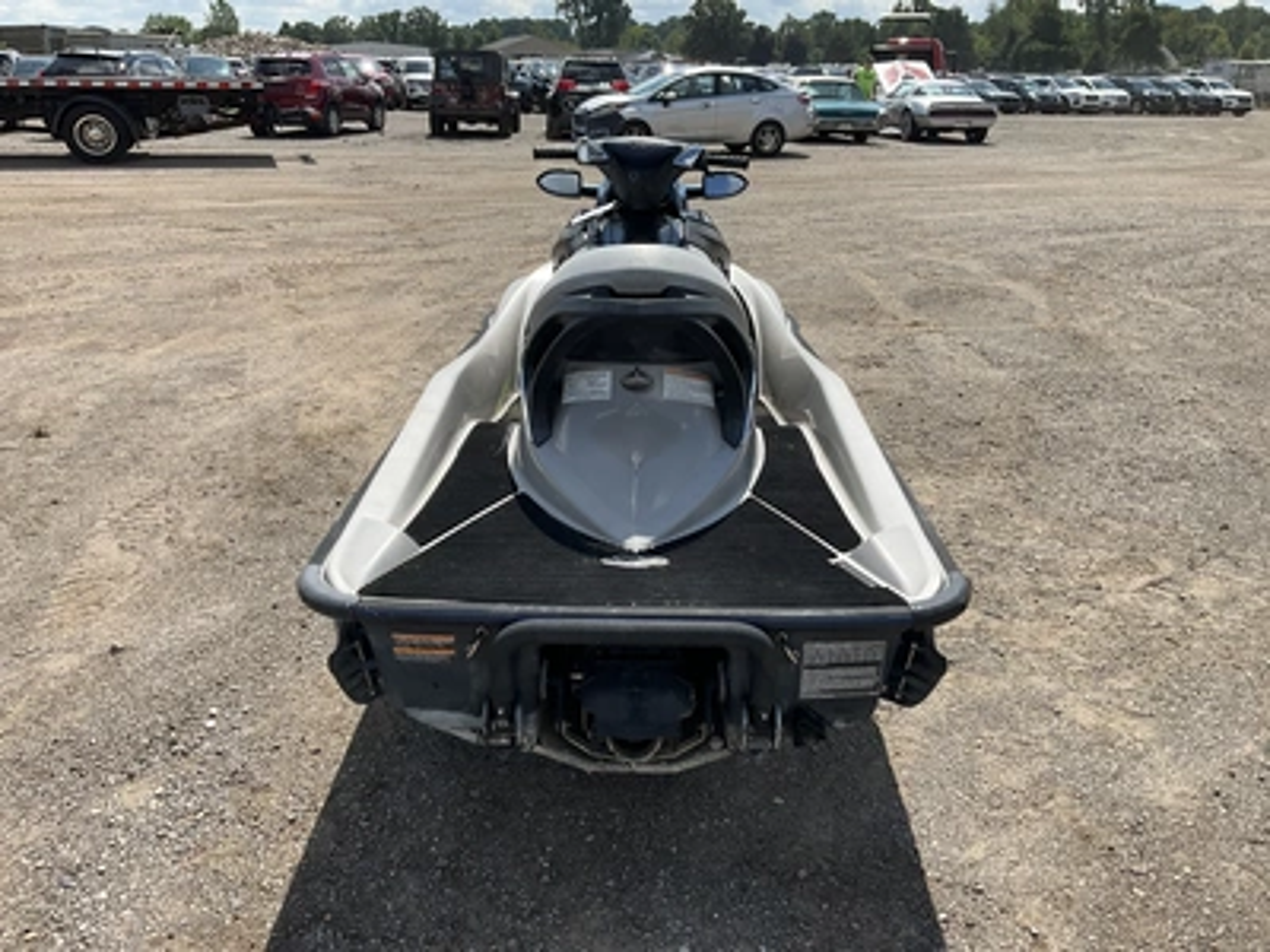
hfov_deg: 61.7
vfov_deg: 48.2
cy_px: 476
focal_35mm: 29
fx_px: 1064
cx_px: 635
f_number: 1.8
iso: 25
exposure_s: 1/1577
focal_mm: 3
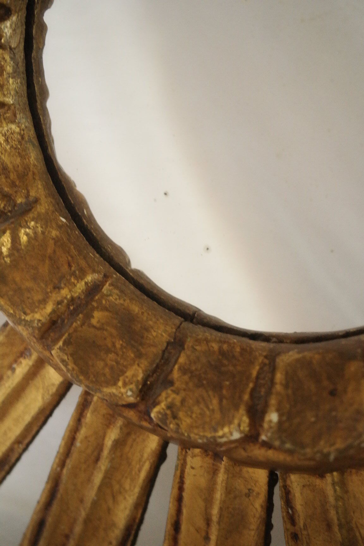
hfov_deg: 25.5
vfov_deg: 37.5
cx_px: 182
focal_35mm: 53
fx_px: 804
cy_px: 273
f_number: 9
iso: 3200
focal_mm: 35
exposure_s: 1/30
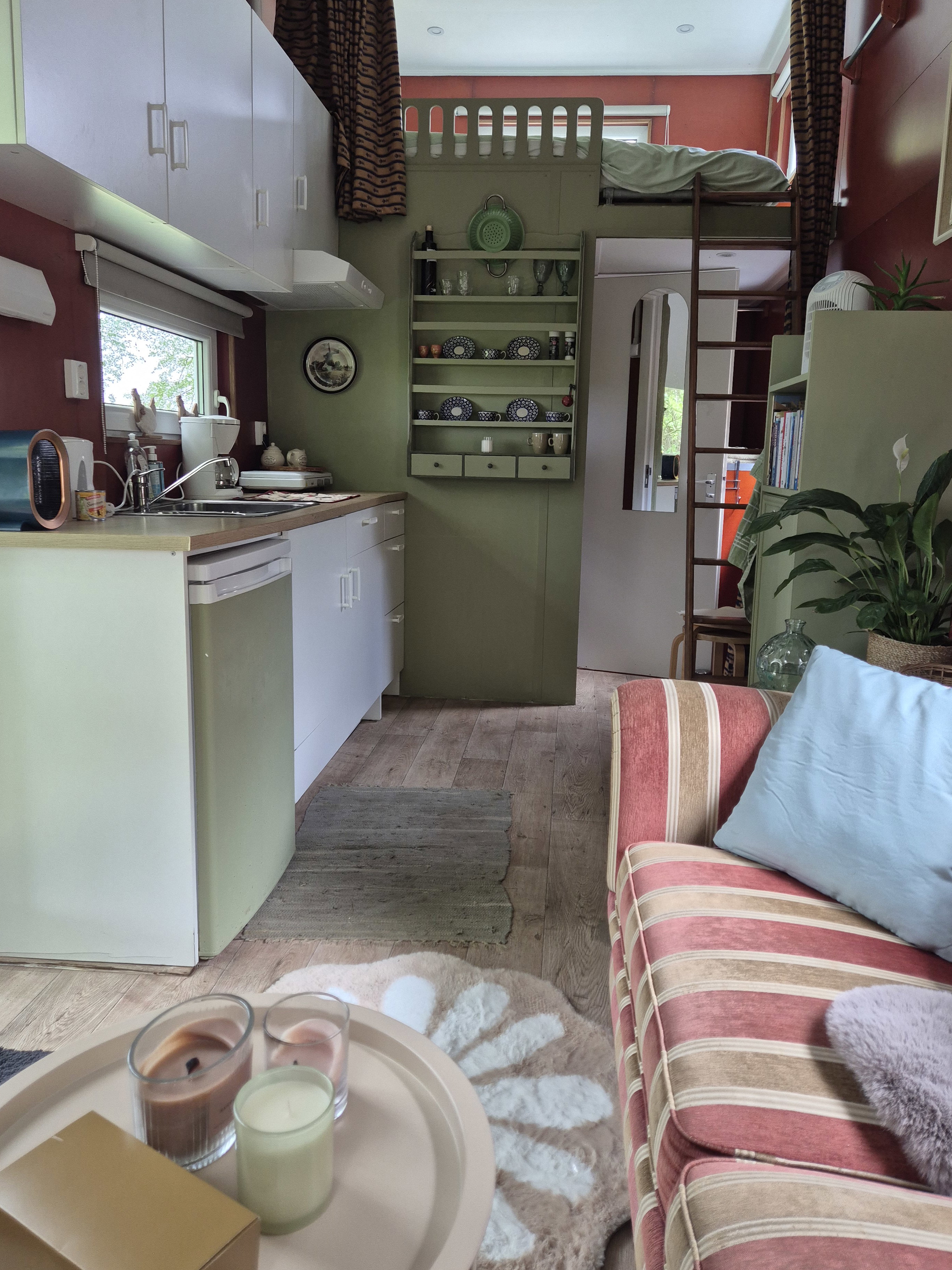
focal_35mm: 25
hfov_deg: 54.9
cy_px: 605
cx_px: 485
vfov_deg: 69.4
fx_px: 917
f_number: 1.8
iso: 160
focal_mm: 5.4
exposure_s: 1/180
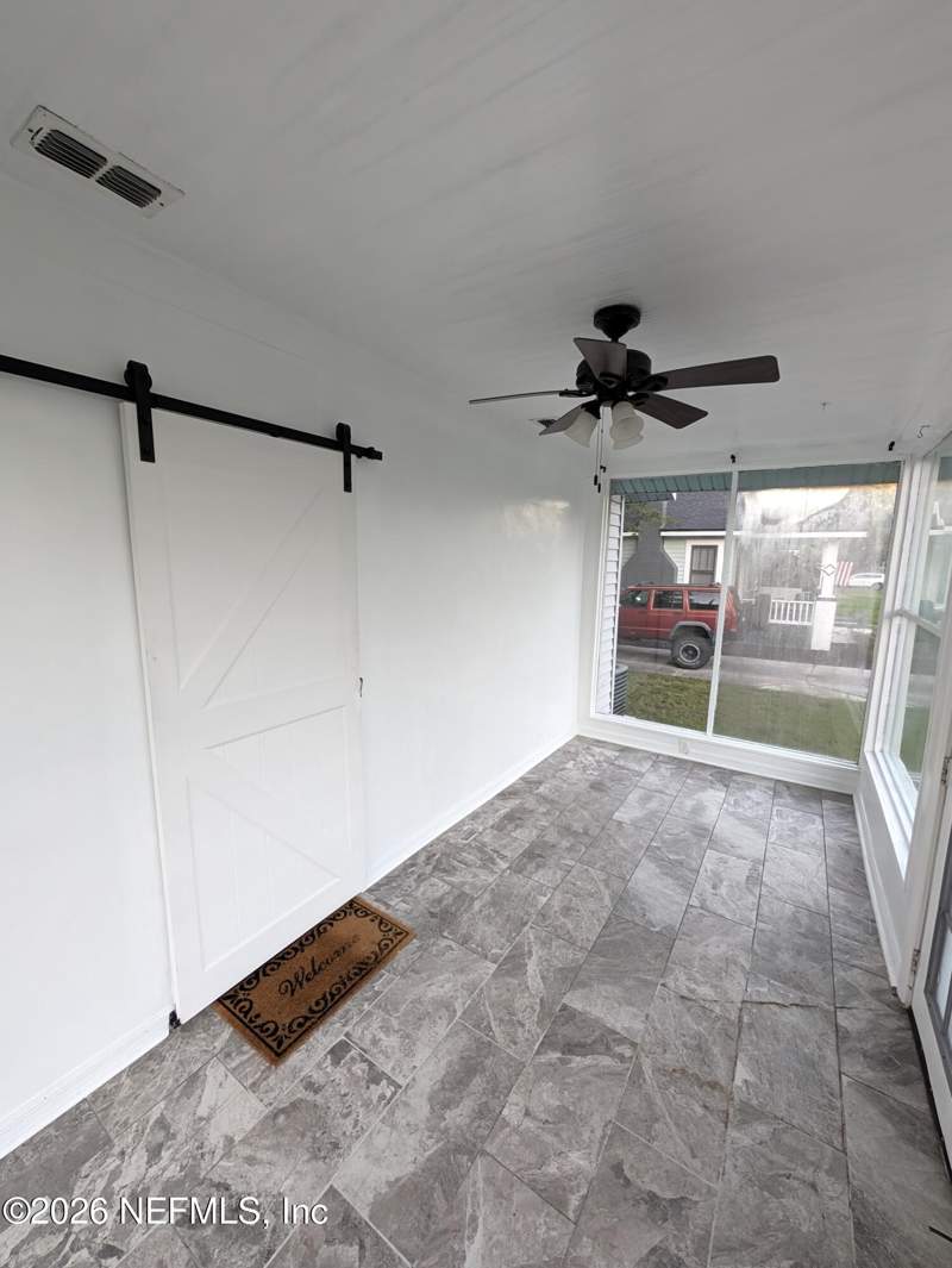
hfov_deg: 94.6
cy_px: 634
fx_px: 440
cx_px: 476
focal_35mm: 12
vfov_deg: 110.5
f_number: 1.7
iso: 78
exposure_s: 1/56.7
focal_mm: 2.02
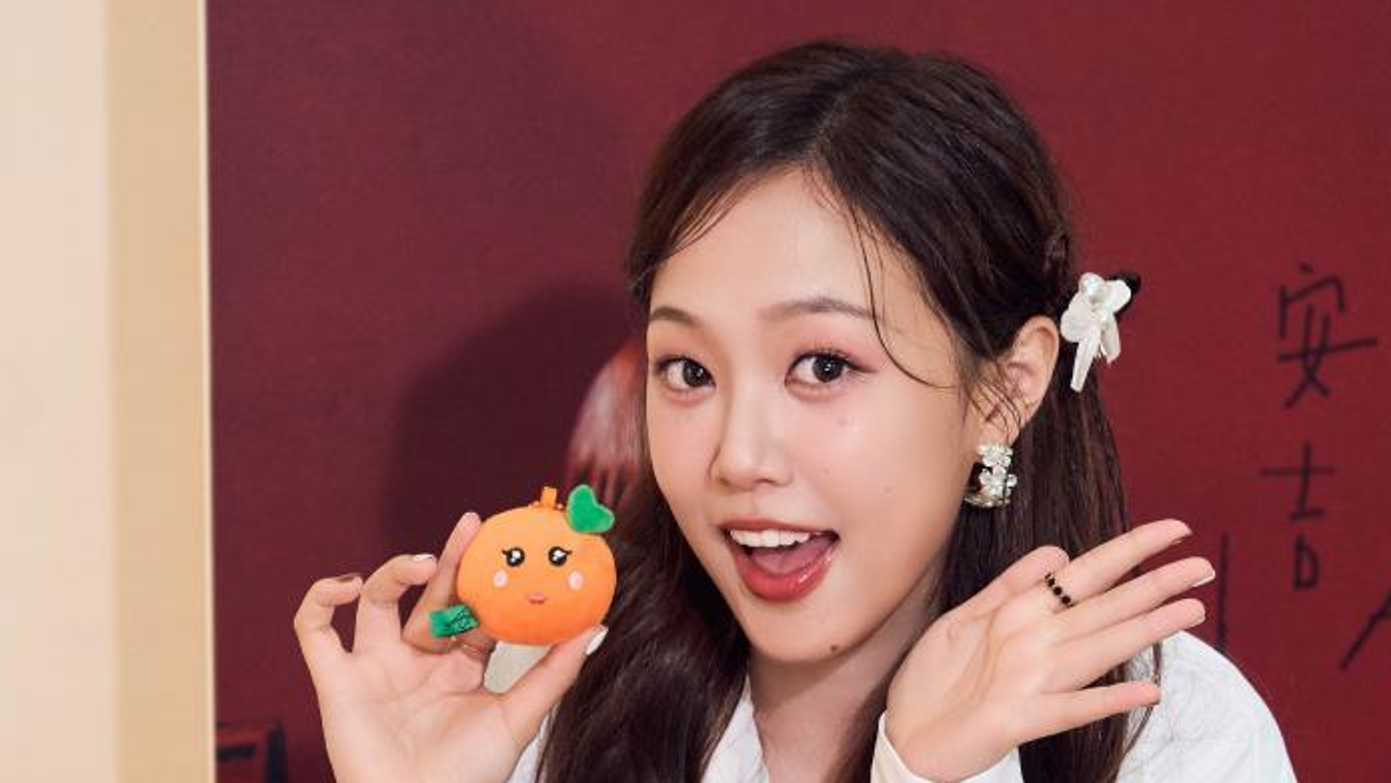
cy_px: 505
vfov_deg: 10.6
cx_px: 817
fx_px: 4205
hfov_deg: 18.8
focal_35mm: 114
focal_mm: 42
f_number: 3.2
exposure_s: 1/250
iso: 1000
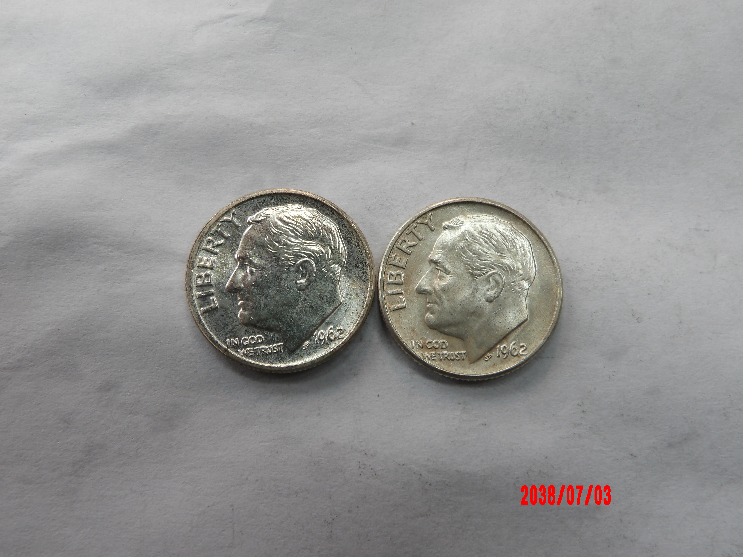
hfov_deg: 54.0
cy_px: 278
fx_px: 730
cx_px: 372
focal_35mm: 34
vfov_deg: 41.8
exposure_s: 1/42
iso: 100
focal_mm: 6.2
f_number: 4.5
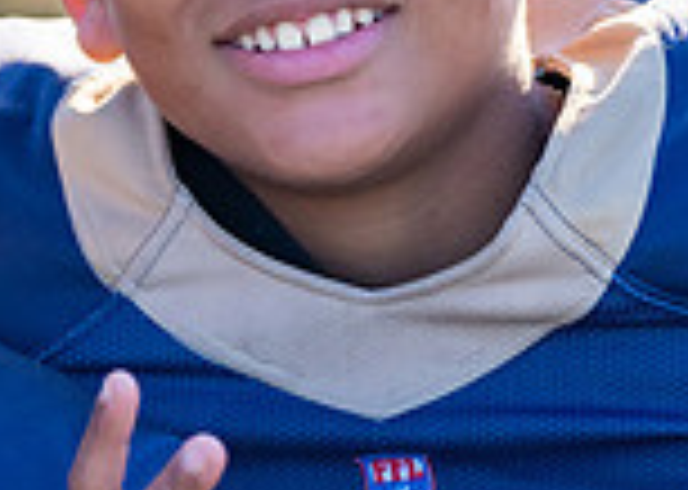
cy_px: 177
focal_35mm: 480
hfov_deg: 4.2
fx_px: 9371
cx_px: 388
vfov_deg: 3.0
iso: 200
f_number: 2.8
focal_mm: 111
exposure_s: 1/1250
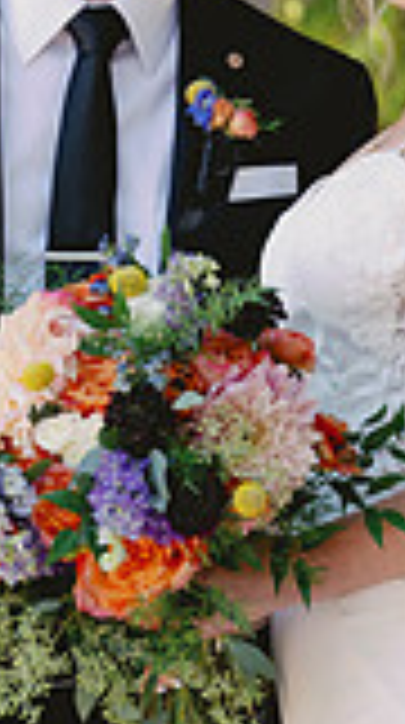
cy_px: 265
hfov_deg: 1.4
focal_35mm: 881
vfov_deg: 2.5
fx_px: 16900
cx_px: 230
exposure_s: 1/250
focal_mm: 200
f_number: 4
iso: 400
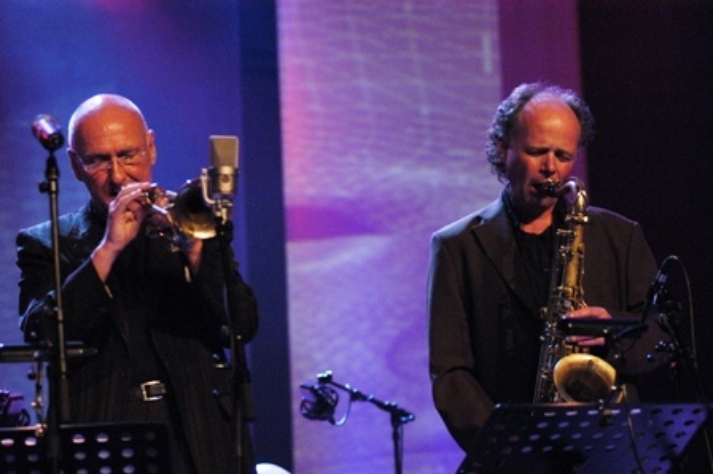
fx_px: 2969
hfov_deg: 13.7
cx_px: 356
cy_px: 237
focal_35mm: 150
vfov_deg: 9.1
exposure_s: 1/60
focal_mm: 100
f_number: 2.8
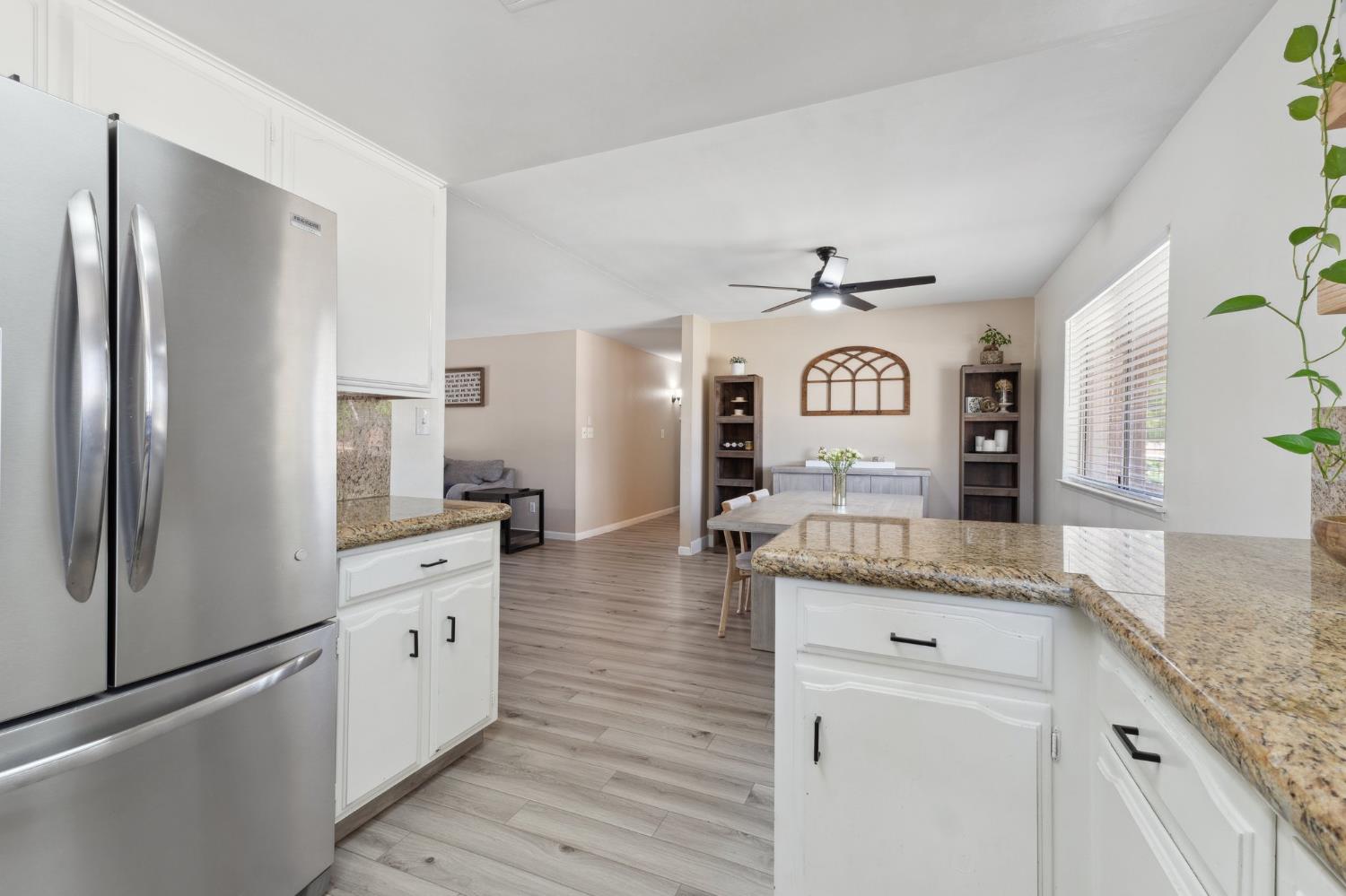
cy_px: 448
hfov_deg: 100.4
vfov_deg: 77.3
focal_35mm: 15
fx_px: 561
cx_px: 673
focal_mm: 10
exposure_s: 1/4
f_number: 8
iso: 100
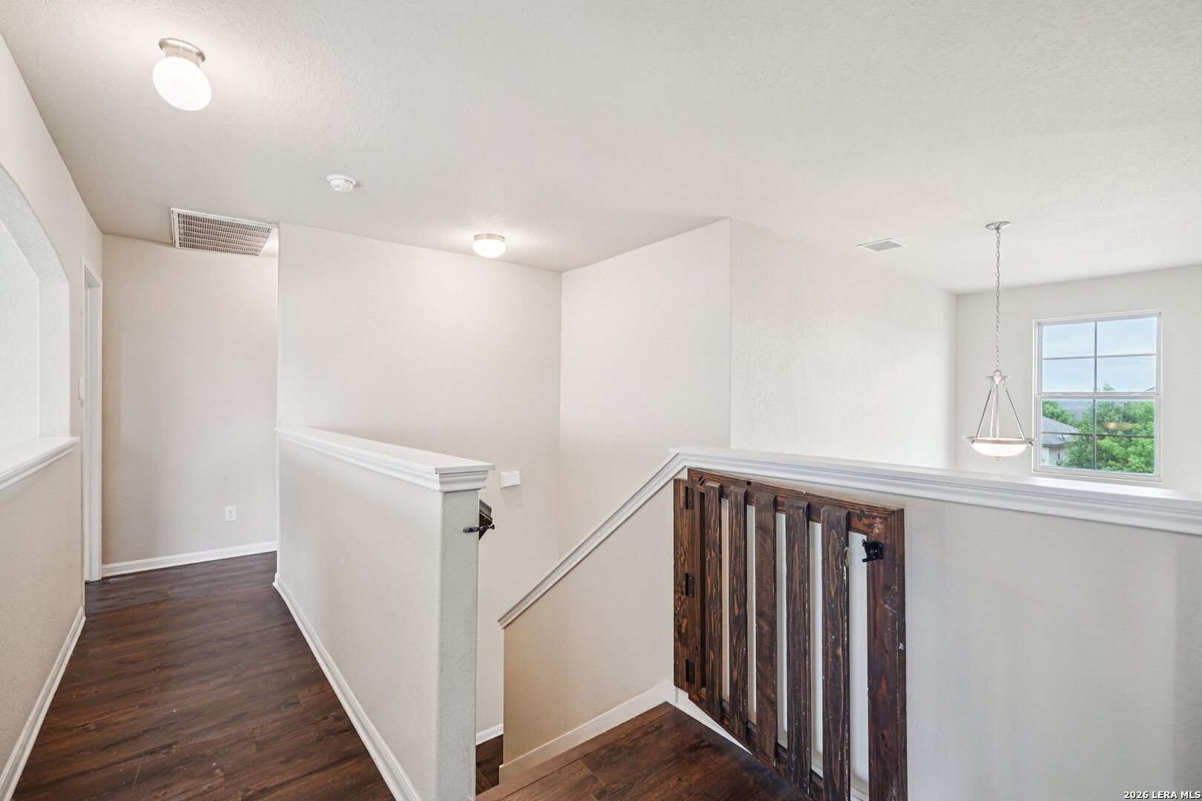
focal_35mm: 16
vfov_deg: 73.7
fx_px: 534
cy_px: 400
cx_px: 601
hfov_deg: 96.7
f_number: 8
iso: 400
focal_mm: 16
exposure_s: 1/10
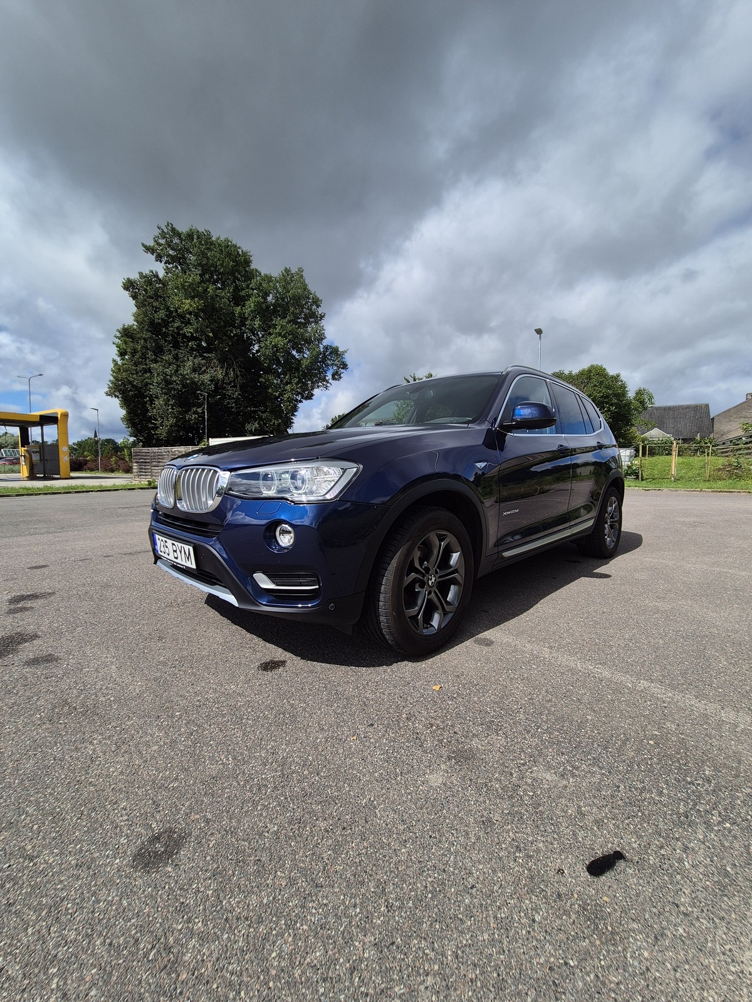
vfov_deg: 106.2
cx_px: 376
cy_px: 501
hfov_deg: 89.9
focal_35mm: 13
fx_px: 377
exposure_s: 1/3104
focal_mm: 2.2
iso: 50
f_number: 2.2
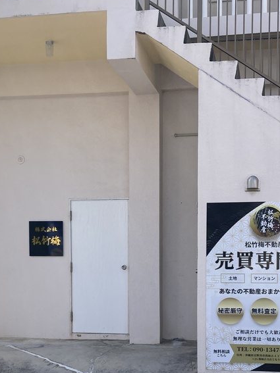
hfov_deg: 24.4
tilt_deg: -4.7
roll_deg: -0.7
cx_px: 124
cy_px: 284
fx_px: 647
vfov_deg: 31.6
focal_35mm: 60
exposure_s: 1/1200
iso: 20
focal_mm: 3.99
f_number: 1.8
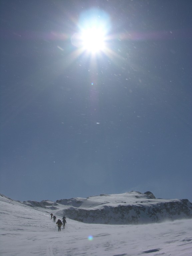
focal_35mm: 46
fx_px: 340
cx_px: 96
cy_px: 128
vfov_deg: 41.2
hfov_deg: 31.5
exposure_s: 1/947
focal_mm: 11.6
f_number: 7.5
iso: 50
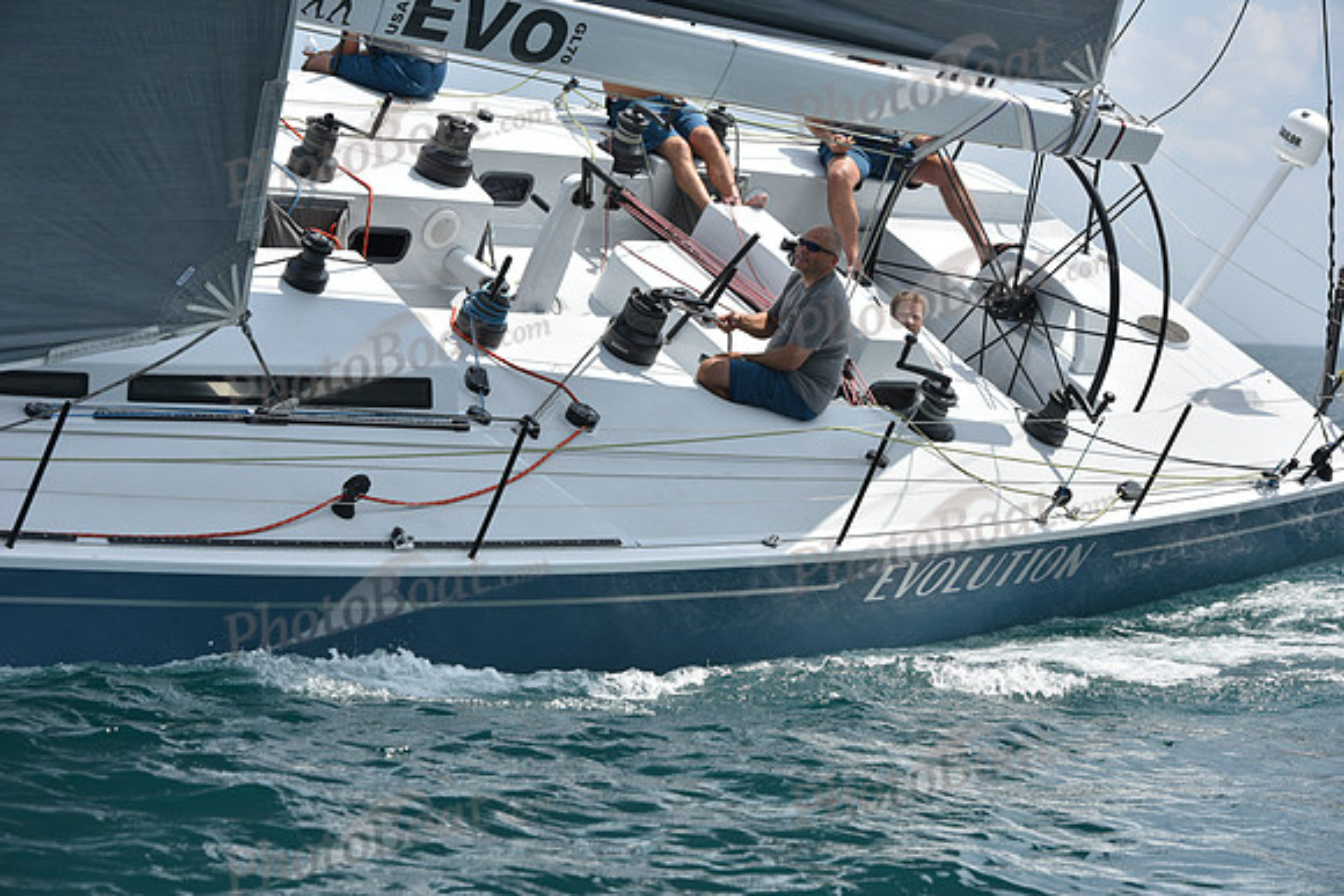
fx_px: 3921
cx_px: 672
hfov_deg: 19.5
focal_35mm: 105
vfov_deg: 13.0
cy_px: 448
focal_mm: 105
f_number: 7.1
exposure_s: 1/1250
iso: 250
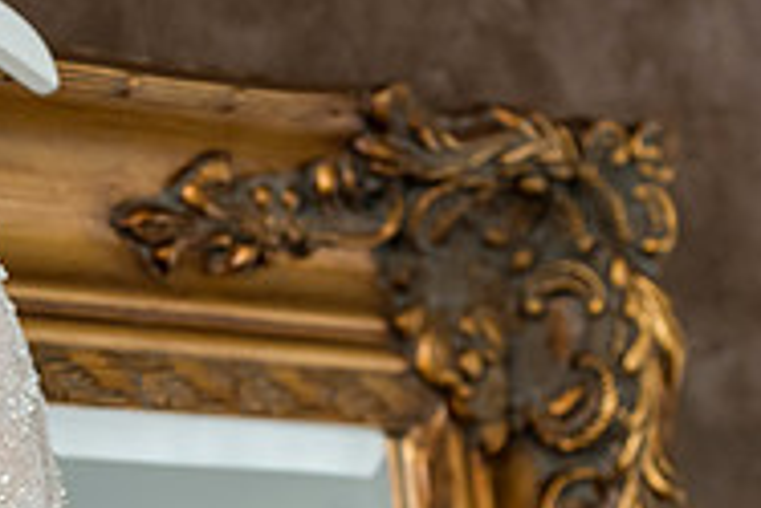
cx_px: 85
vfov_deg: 6.3
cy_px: 616
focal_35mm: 217
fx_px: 4591
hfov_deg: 9.4
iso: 640
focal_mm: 70
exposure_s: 1/250
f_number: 3.5
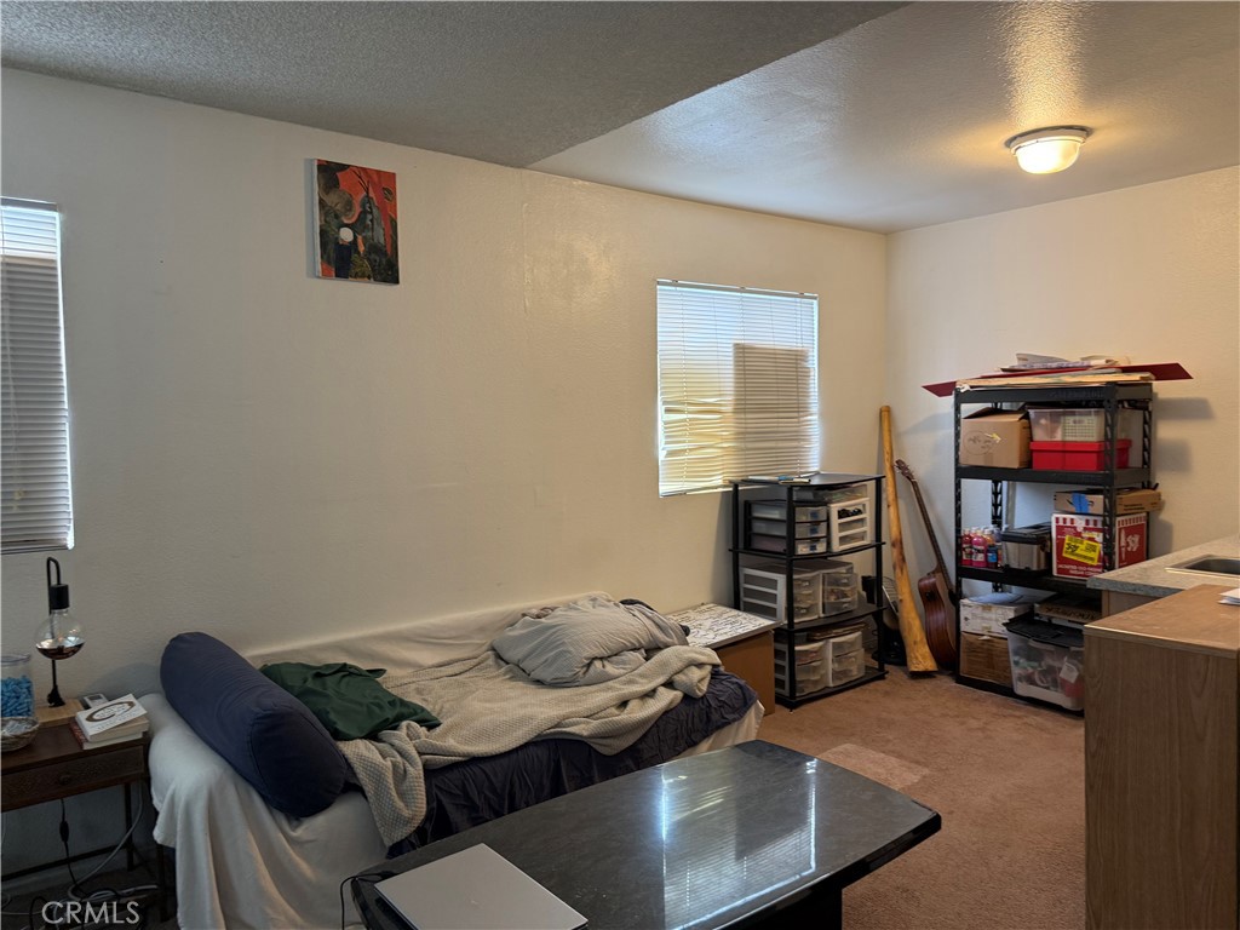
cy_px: 465
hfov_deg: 71.6
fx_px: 860
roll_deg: +0.4
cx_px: 620
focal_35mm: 24
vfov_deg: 56.8
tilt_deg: -3.1
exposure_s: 1/60
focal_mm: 6.76
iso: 160
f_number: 1.78
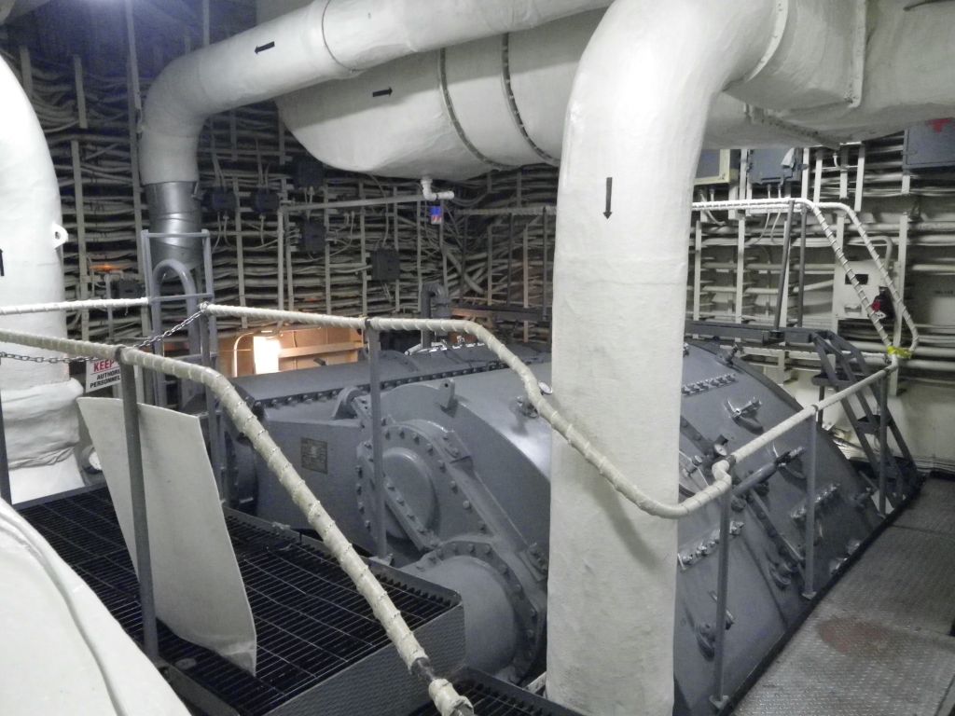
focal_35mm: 28
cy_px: 358
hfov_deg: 63.4
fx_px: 772
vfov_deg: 49.7
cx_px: 478
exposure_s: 1/15
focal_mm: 5
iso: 800
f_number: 3.5
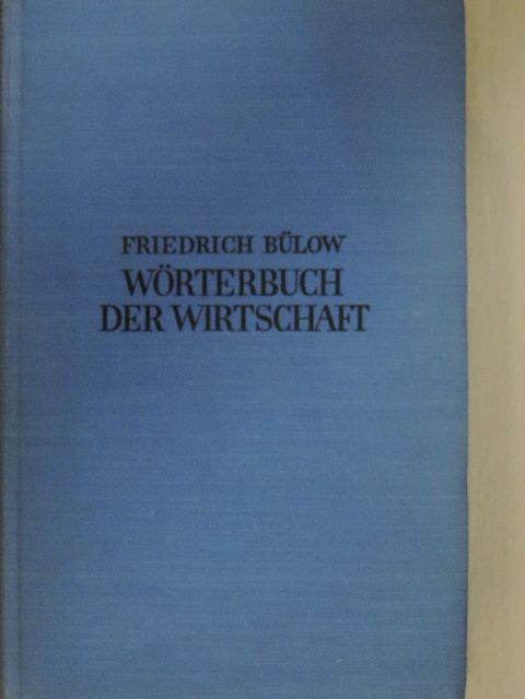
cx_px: 262
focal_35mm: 75
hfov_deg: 19.6
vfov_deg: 26.0
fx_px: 1517
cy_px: 350
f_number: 3.9
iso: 1000
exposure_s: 1/50
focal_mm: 13.3
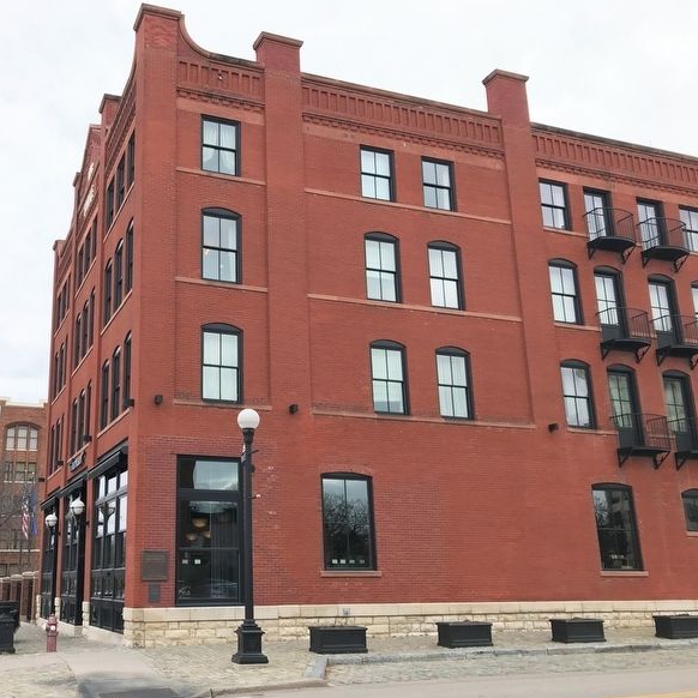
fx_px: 776
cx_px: 238
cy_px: 353
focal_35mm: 34
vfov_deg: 48.4
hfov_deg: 47.7
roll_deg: +1.3
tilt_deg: +15.9
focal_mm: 3.99
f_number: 1.8
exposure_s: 1/441
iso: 20
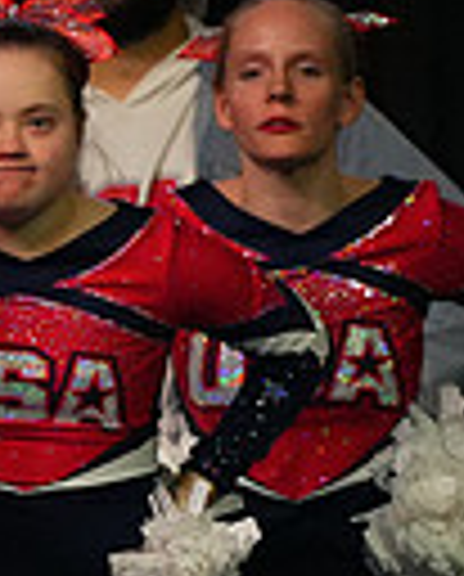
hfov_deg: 1.2
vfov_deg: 1.5
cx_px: -802
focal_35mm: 1274
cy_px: 511
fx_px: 21792
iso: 12800
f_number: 3.5
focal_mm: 300
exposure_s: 1/1250
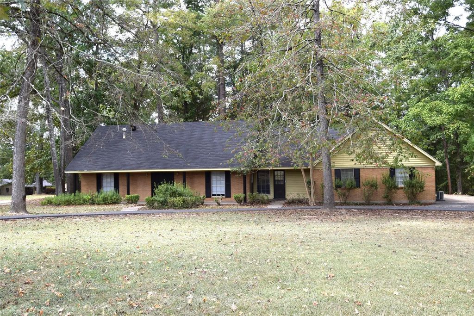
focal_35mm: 30
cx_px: 237
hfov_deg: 61.9
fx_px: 395
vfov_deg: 43.6
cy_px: 158
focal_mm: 20
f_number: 8
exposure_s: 1/250
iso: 400
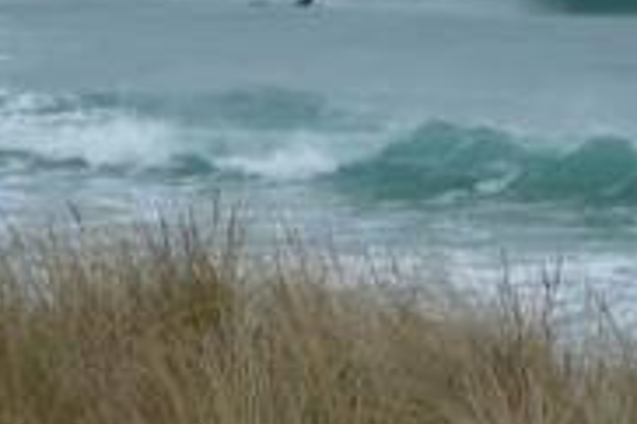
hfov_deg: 3.1
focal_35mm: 665
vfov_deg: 2.1
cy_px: 165
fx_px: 11756
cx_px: 313
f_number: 4.8
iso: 100
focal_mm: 36.4
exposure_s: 1/160
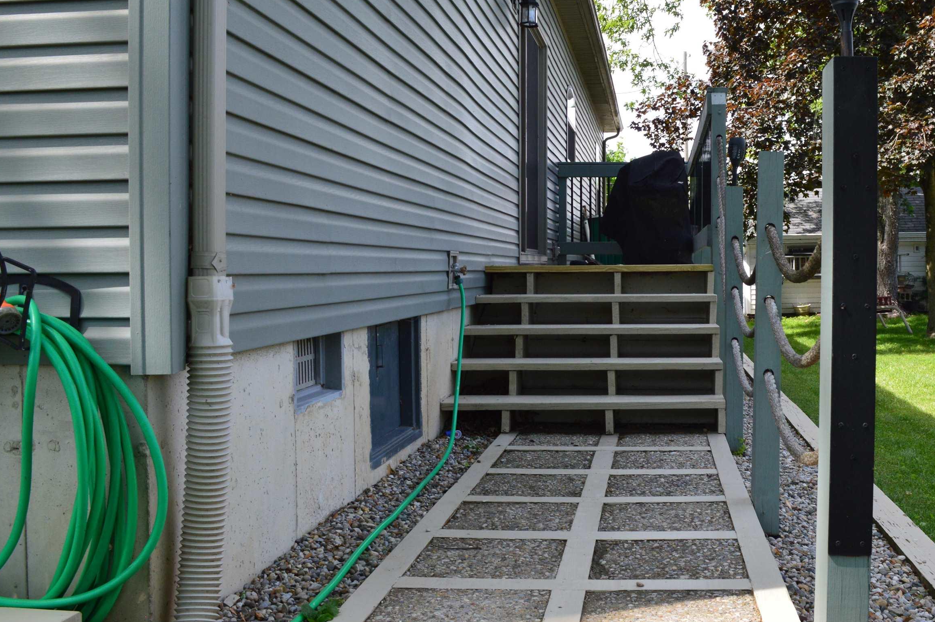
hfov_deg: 52.6
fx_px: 934
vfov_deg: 36.8
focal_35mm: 36
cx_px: 587
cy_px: 275
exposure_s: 1/160
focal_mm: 18
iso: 400
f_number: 9
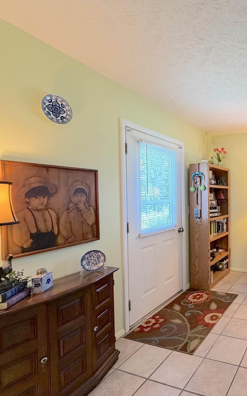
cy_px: 199
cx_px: 248
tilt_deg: -2.2
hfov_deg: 48.7
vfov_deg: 85.1
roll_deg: +0.6
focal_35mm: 20
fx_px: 215
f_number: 2.2
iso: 200
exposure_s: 1/60
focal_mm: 2.22
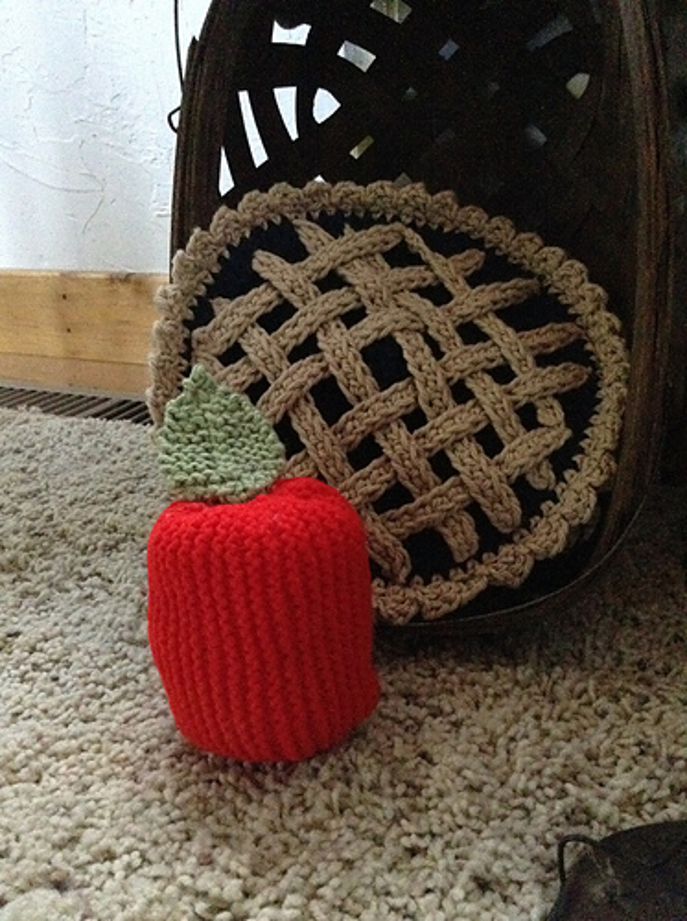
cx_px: 344
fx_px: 876
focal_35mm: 33
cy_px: 460
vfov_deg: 55.4
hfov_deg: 42.8
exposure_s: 1/15
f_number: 2.4
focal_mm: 3.3
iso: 640
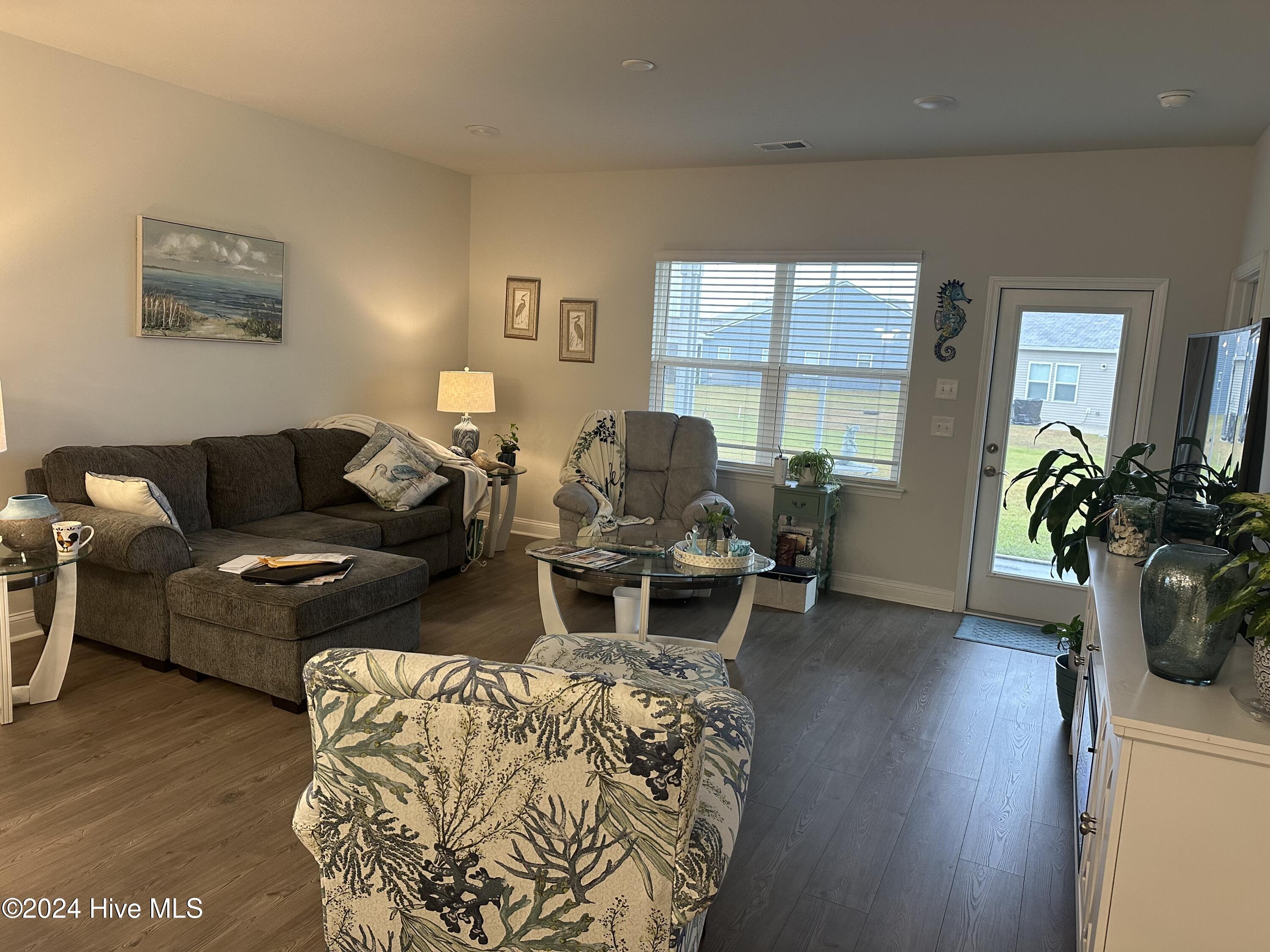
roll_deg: -2.8
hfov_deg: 71.6
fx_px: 881
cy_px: 476
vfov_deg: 56.8
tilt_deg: -8.7
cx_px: 635
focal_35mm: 24
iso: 200
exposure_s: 1/60
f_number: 1.78
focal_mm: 6.86
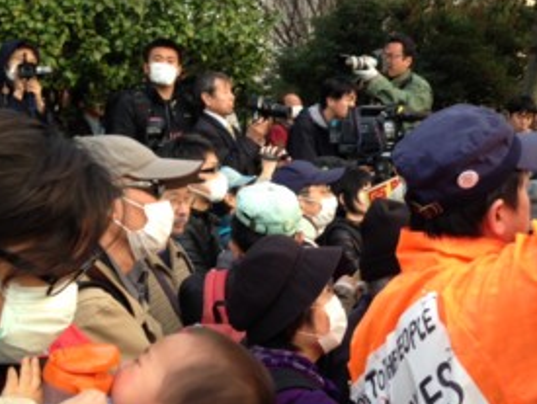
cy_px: 174
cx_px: 359
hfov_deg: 35.1
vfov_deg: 27.1
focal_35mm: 54
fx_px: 839
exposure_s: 1/30
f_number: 2.4
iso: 50
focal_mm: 4.13
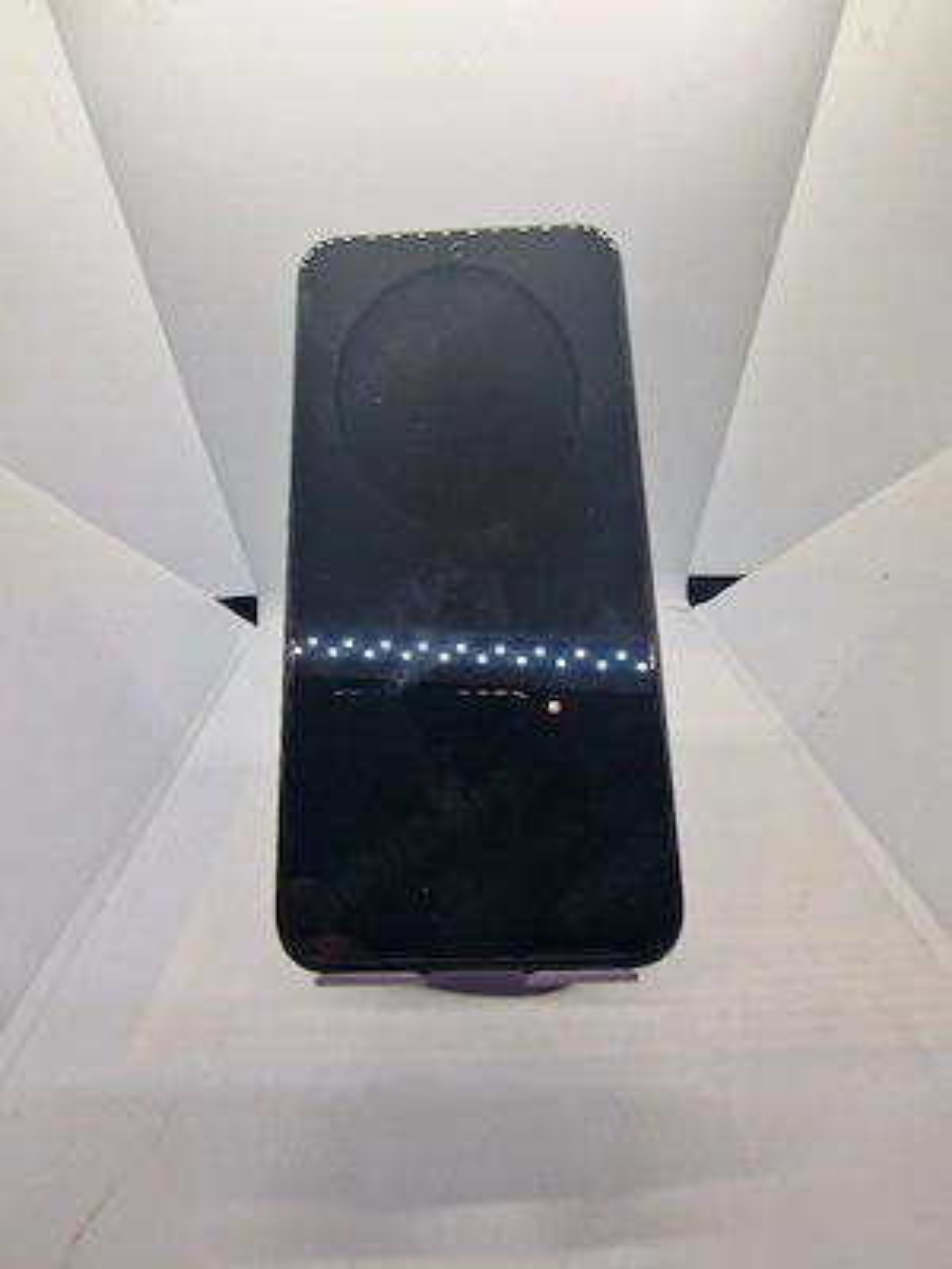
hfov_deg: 89.9
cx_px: 476
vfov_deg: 106.2
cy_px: 634
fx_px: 477
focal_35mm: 13
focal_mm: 2.2
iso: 50
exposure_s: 1/164
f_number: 2.2
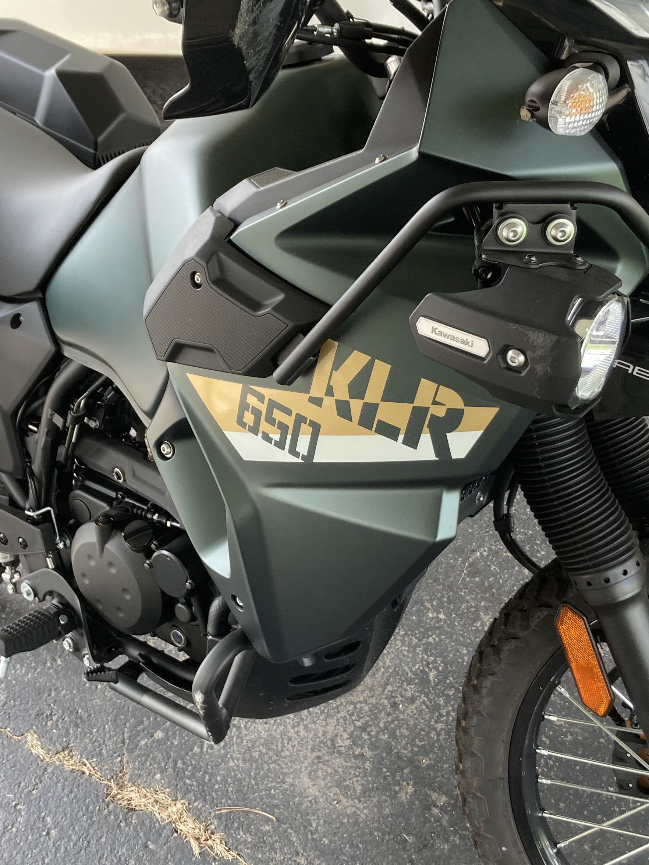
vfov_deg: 39.6
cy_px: 476
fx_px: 1200
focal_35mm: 48
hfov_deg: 30.2
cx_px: 280
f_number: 1.8
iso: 32
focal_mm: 3.99
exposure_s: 1/121
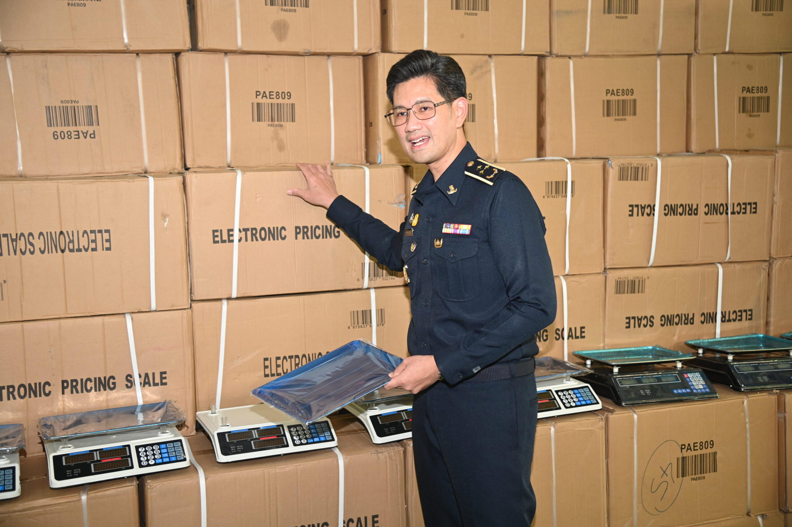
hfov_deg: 44.5
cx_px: 396
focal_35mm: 44
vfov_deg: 30.5
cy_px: 264
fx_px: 967
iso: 1600
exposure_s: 1/60
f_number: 4
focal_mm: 44
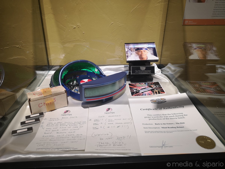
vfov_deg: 51.4
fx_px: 175
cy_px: 84
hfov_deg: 65.3
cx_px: 112
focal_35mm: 27
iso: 125
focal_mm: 5.58
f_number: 1.8
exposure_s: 1/50
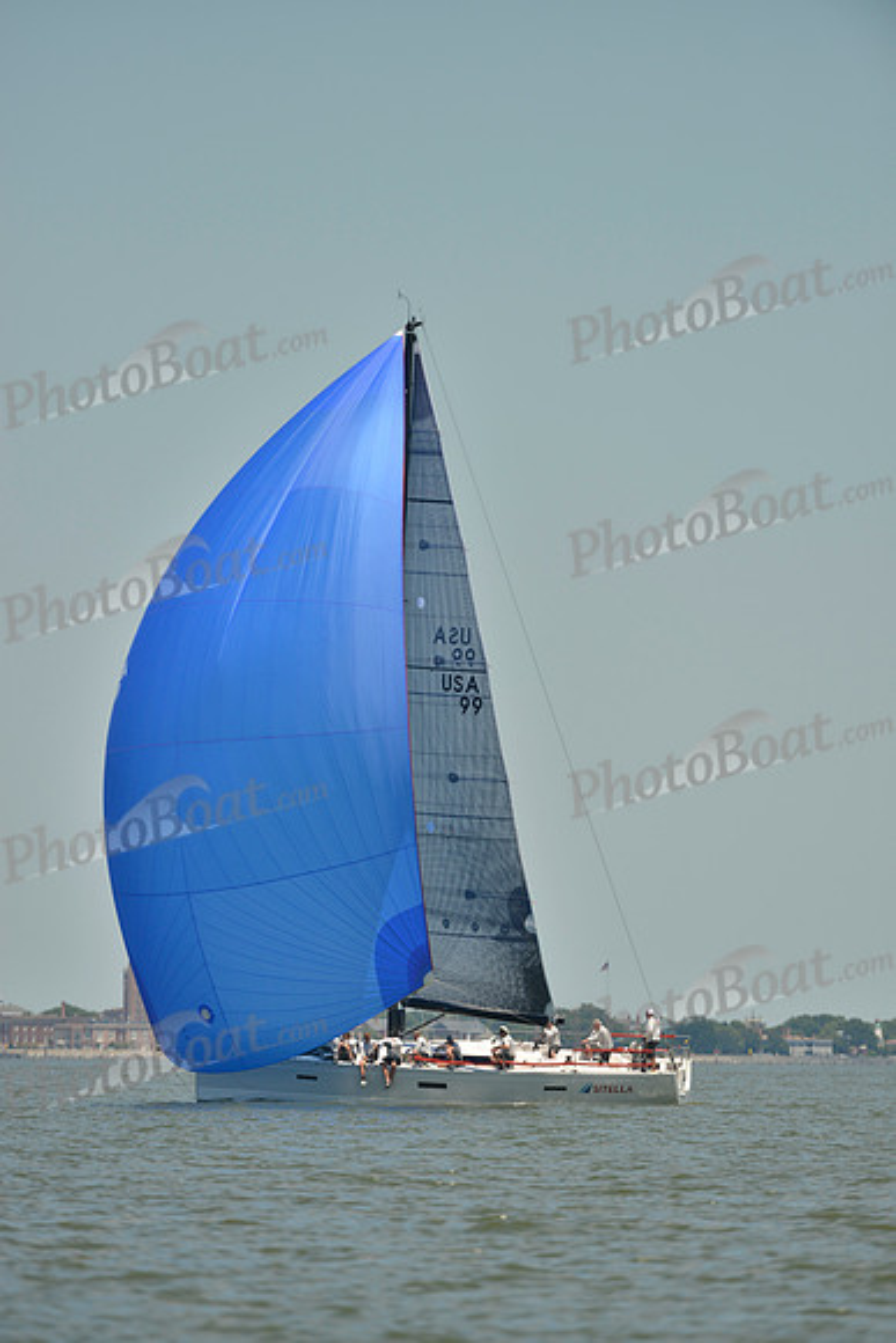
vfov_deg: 5.2
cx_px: 448
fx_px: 14923
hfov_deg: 3.4
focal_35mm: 400
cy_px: 672
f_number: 5.6
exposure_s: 1/1600
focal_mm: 400
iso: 200
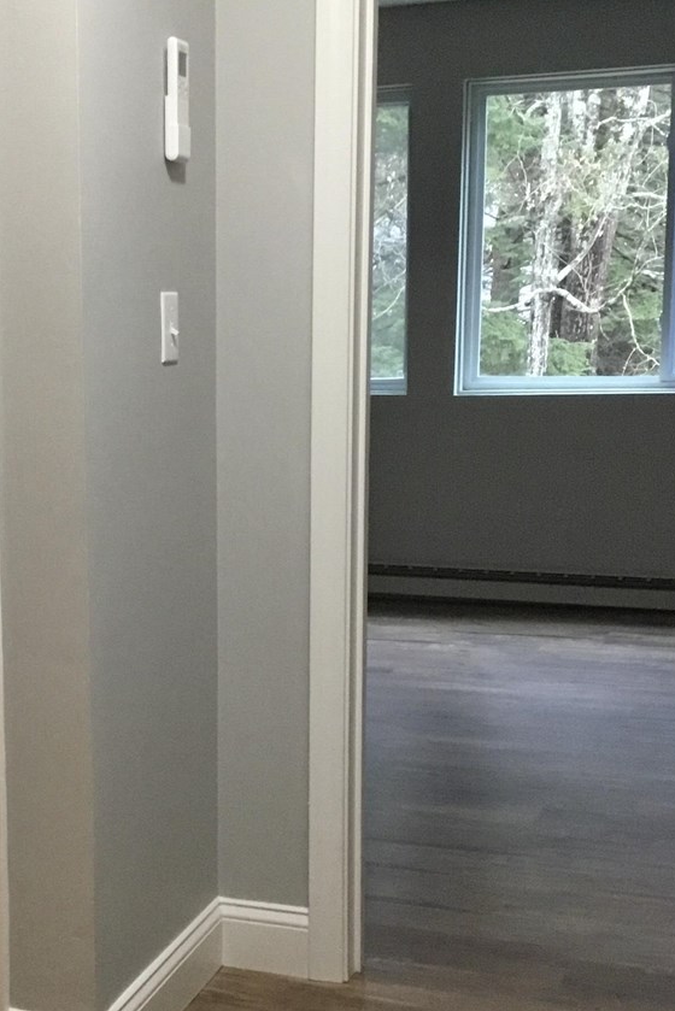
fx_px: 1658
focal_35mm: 59
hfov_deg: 22.6
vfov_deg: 33.8
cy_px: 607
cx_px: 113
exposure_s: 1/30
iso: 200
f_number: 2.4
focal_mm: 3.3
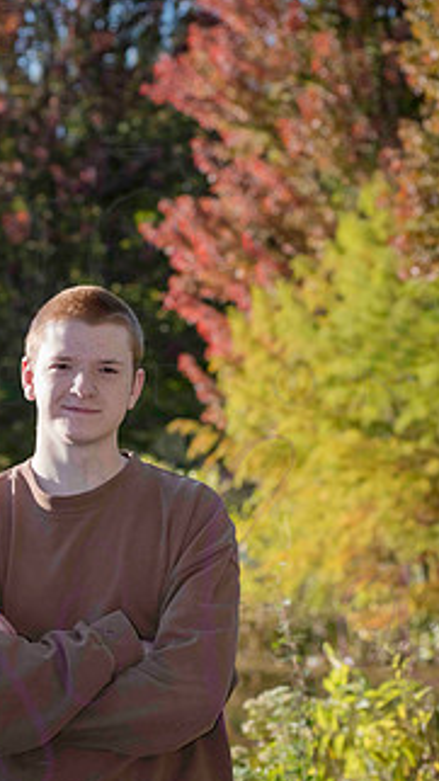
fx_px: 2422
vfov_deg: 18.3
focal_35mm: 117
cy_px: 471
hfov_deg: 10.3
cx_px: 153
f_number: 5.6
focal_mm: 80
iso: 400
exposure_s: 1/800
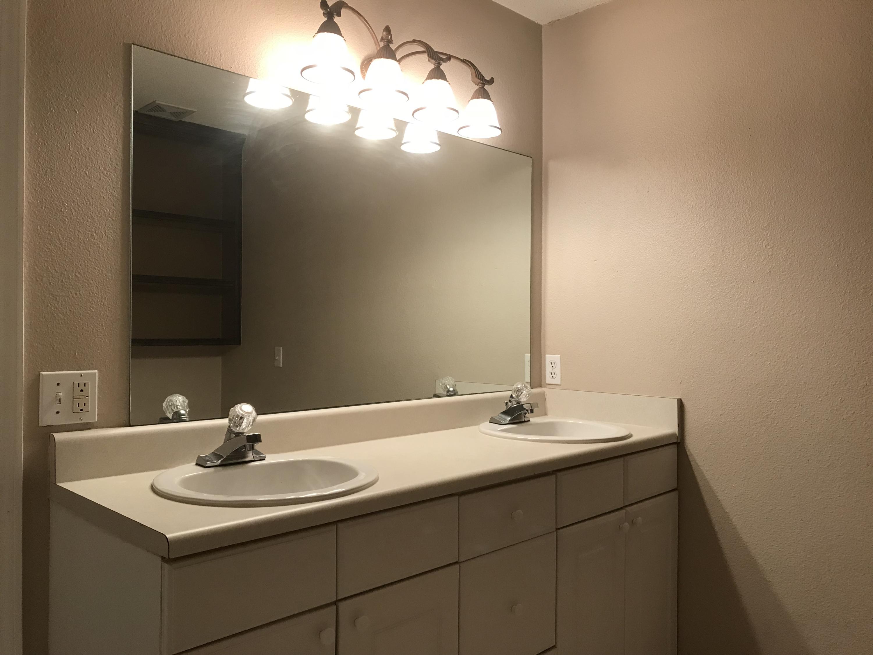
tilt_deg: +1.3
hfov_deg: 63.4
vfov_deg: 49.7
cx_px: 436
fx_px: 706
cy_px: 328
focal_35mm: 28
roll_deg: -0.8
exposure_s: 1/30
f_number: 1.8
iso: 25
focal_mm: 3.99
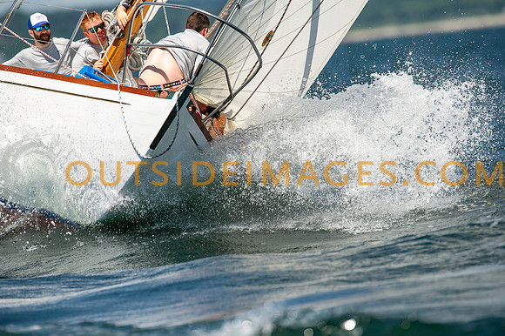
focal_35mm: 600
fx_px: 8412
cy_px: 168
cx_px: 252
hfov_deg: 3.4
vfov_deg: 2.3
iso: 400
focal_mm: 600
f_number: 5.6
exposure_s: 1/2000
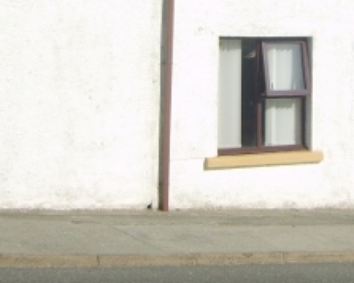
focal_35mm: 110
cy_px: -6
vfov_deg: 13.8
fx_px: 1151
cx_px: 279
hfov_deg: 17.3
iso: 50
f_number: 7.1
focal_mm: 7.4
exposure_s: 1/350
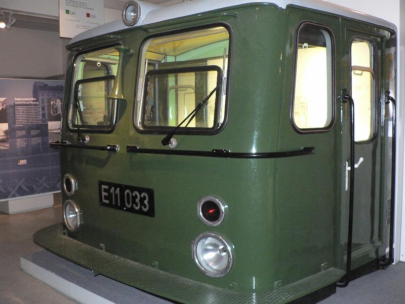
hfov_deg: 51.4
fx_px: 421
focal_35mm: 36
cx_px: 202
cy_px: 152
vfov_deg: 39.7
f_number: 2.8
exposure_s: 1/60
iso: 400
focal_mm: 6
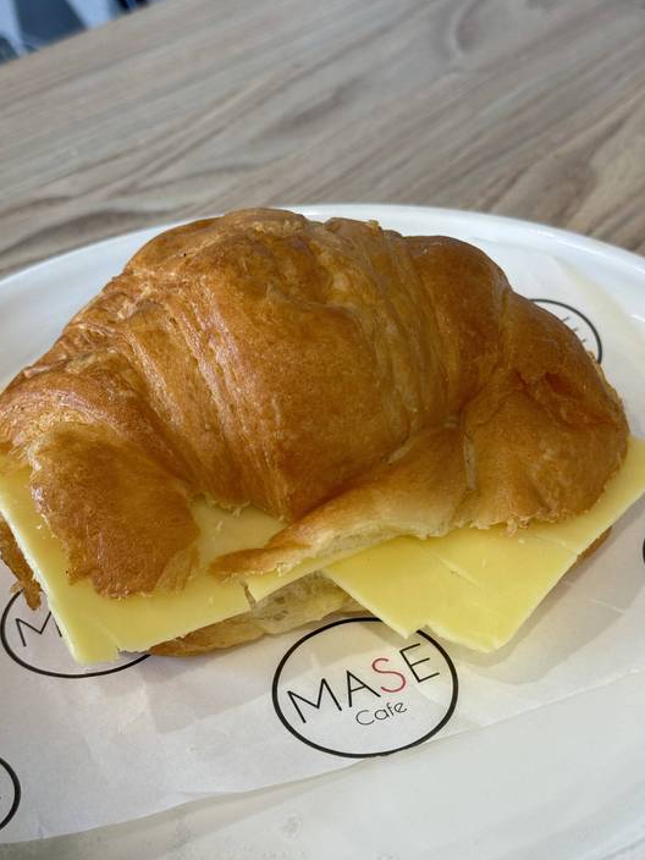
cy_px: 429
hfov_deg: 29.1
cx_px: 326
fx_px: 1242
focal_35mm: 50
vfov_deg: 38.2
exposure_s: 1/50
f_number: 1.78
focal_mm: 6.86
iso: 100
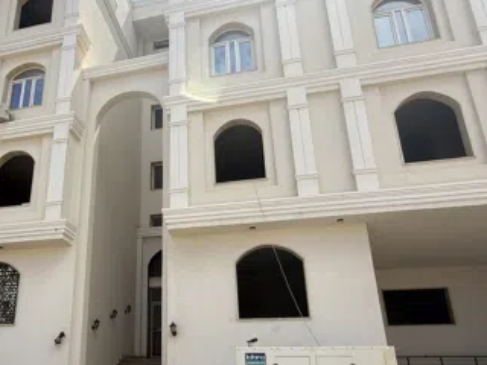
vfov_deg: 48.9
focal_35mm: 28
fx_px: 394
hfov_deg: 62.1
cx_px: 167
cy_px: 242
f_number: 2.2
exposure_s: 1/1901
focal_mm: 2.22
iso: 50
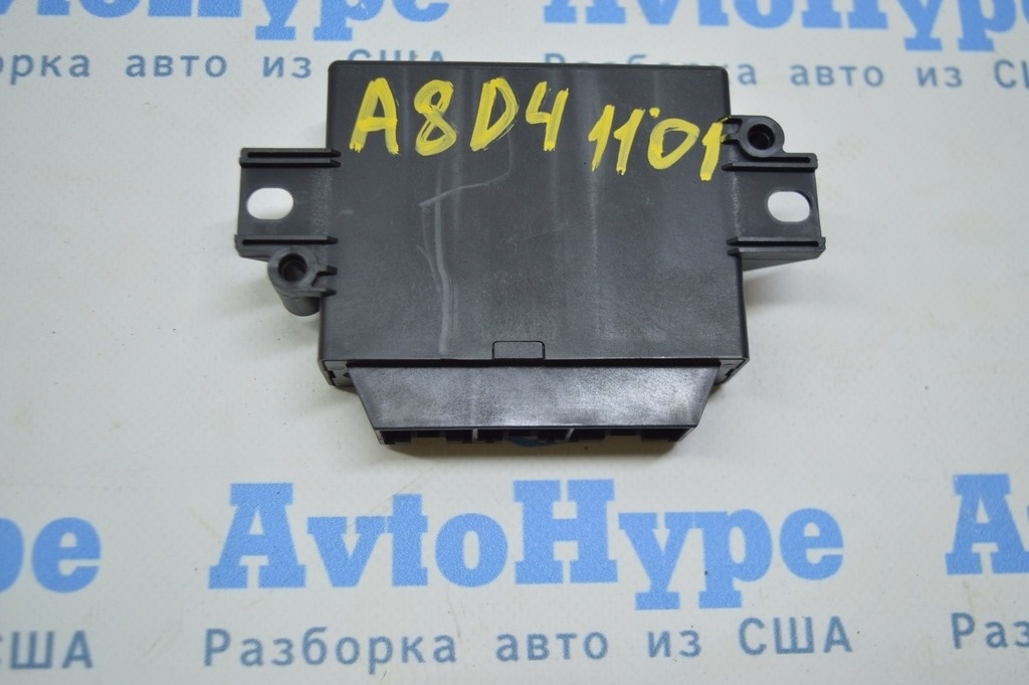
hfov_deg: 48.0
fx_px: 1157
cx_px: 514
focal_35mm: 40
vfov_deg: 33.0
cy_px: 342
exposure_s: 1/80
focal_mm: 27
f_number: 4
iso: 400
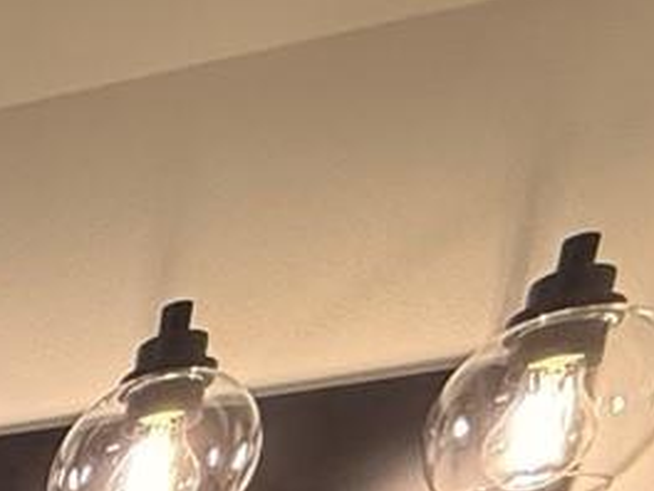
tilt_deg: -9.5
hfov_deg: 13.4
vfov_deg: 11.4
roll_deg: -2.7
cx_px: -1060
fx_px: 1606
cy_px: 1428
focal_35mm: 85
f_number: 2.2
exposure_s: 1/120
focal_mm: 2.22
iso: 100
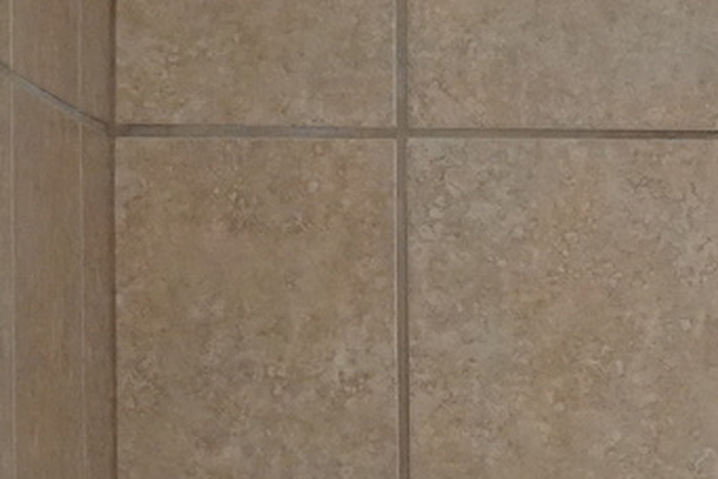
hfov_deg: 9.7
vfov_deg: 6.8
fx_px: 3969
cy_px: 798
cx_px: 1348
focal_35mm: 199
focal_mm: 28
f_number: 2.8
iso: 2500
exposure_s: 1/640
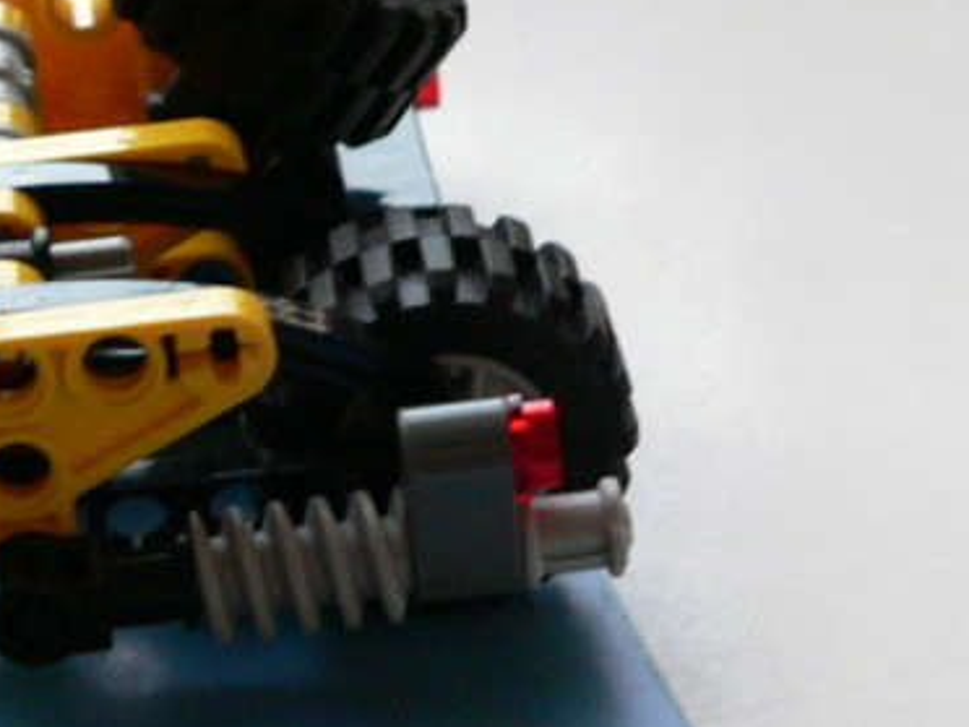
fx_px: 3723
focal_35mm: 133
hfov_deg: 14.7
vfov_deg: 11.1
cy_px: 410
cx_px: 143
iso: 200
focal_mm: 9.2
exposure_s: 1/13
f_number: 2.8
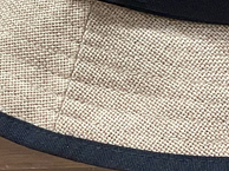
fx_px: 1057
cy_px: 55
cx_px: 185
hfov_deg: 12.3
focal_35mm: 160
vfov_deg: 9.2
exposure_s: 1/50
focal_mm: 3.3
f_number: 2.4
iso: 125
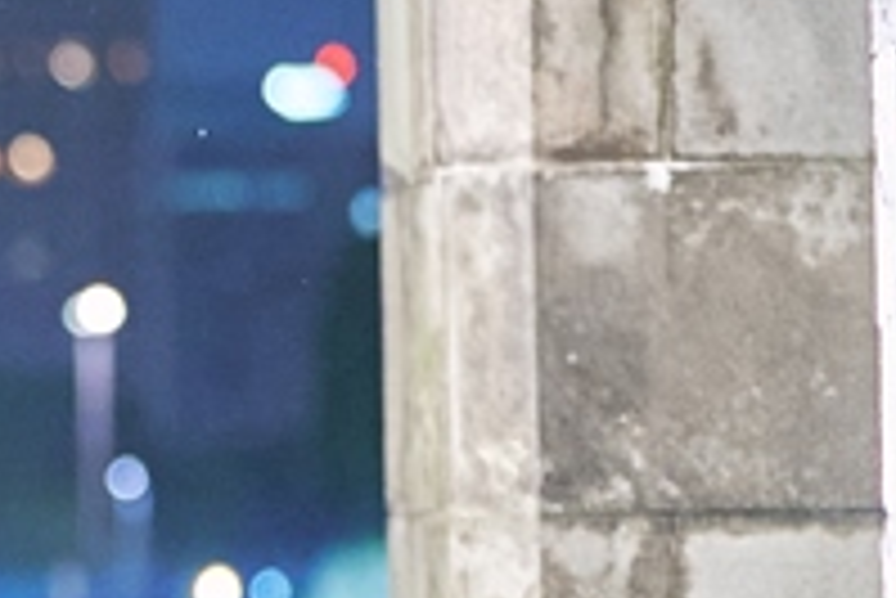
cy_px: 36
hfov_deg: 4.7
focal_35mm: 427
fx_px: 10635
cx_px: -1126
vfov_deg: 3.2
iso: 1250
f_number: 2.8
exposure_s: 1/30
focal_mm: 83
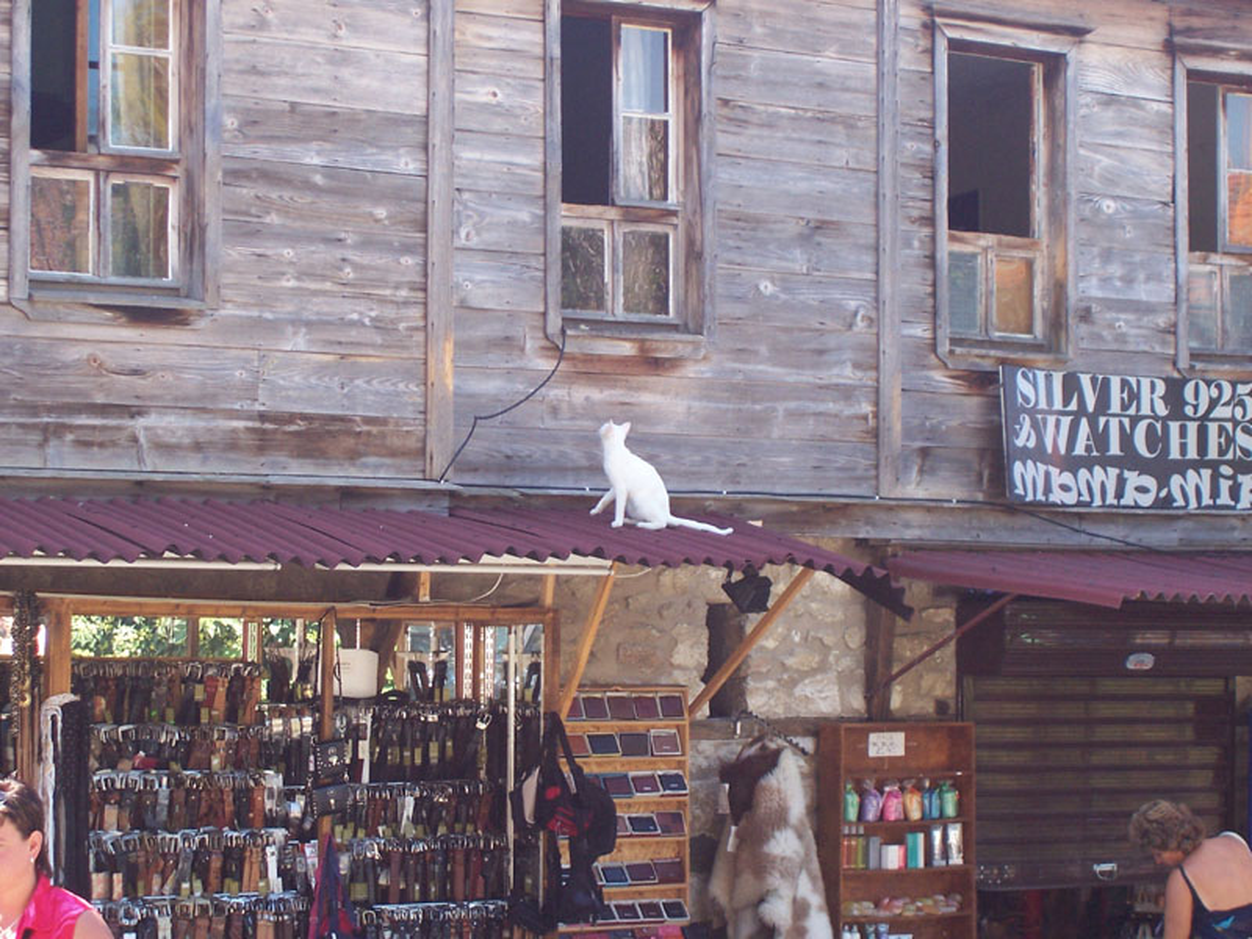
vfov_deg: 14.5
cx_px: 626
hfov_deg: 19.3
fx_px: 3689
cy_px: 470
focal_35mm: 102
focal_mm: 16.8
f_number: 4.6
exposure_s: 1/125
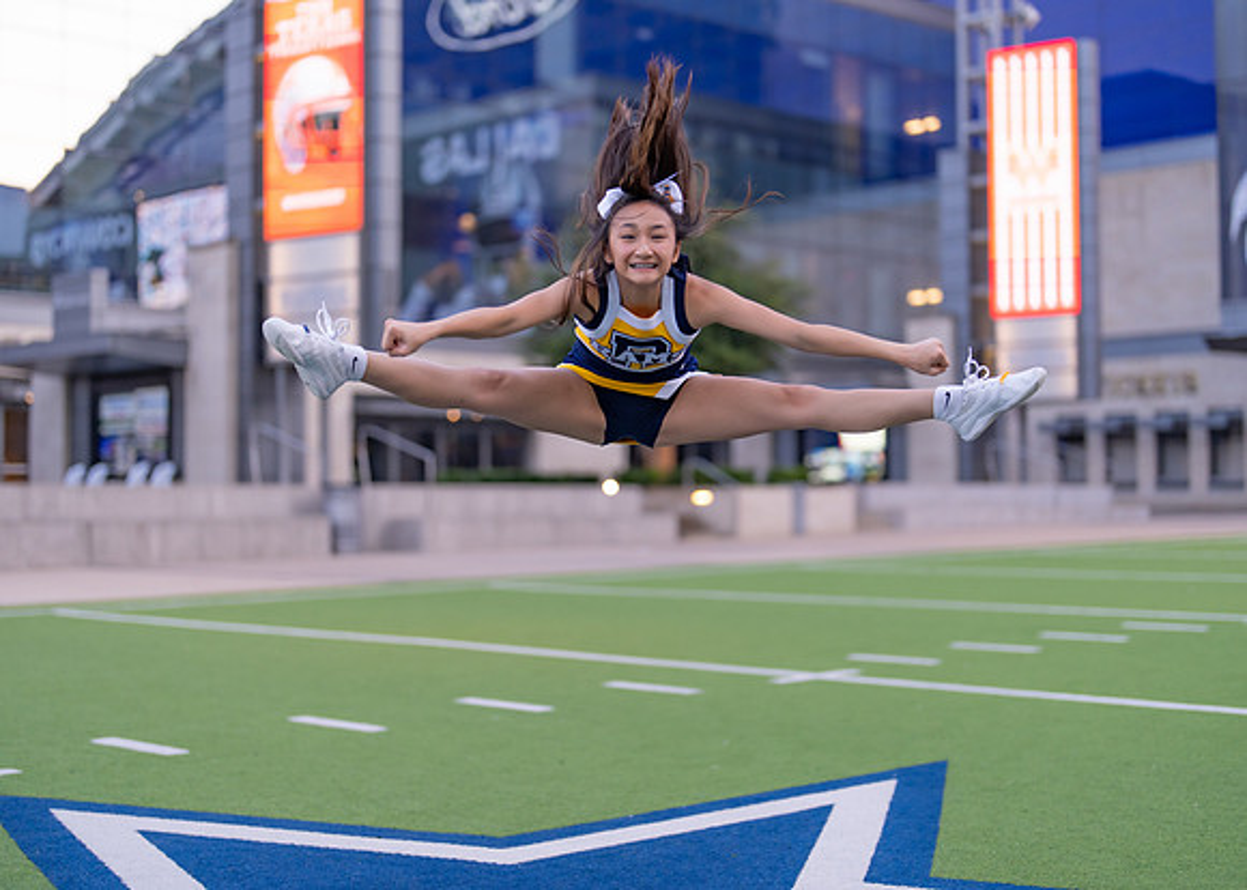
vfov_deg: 25.8
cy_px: 445
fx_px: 1946
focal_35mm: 55
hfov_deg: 35.5
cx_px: 624
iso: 500
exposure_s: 1/1250
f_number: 1.2
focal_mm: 50
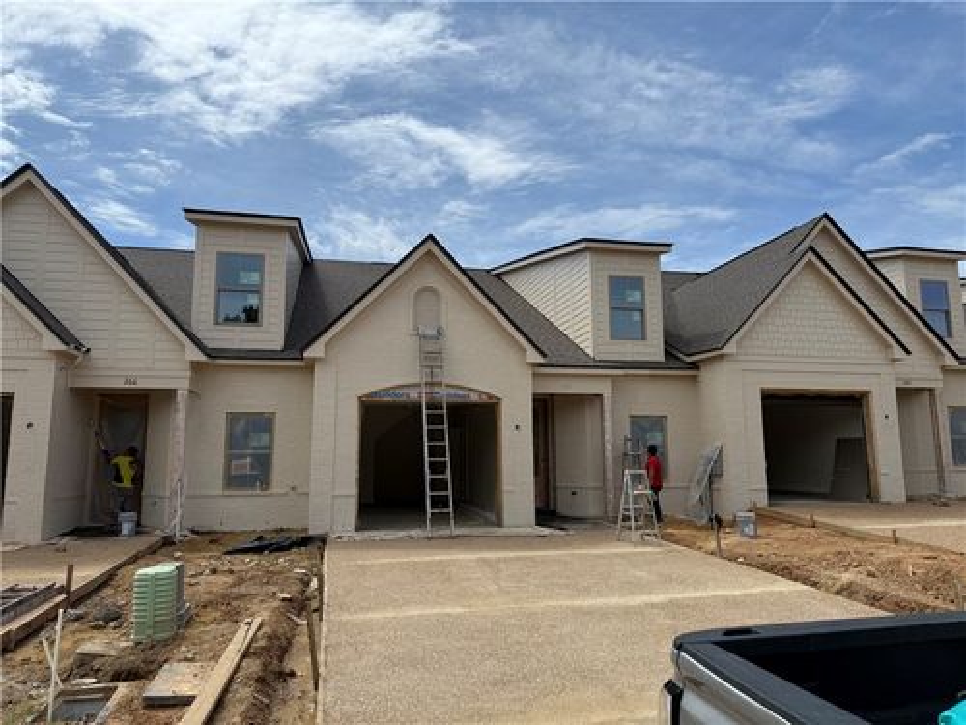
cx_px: 483
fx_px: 670
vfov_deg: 56.8
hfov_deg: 71.6
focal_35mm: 24
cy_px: 362
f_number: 1.78
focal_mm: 6.76
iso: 80
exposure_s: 1/7353
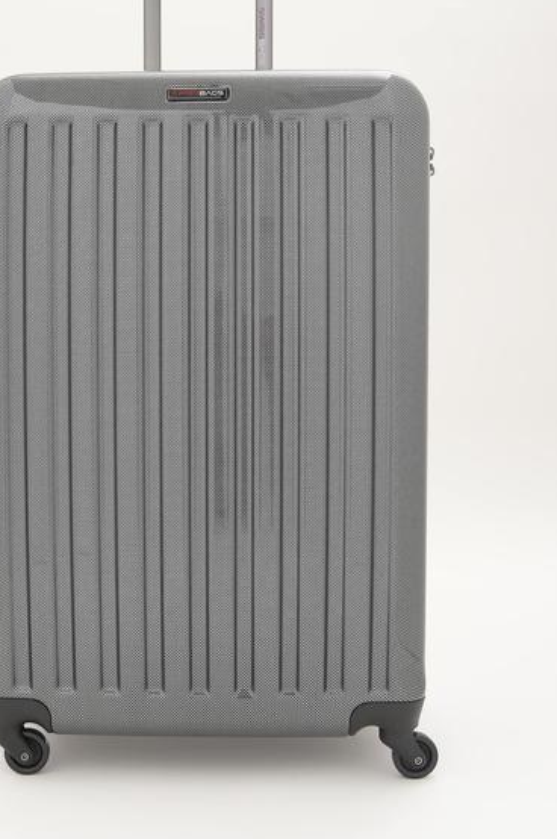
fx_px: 1210
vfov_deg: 38.2
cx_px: 204
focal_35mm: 52
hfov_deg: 25.8
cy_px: 383
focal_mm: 40
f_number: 4
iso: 640
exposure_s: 1/125
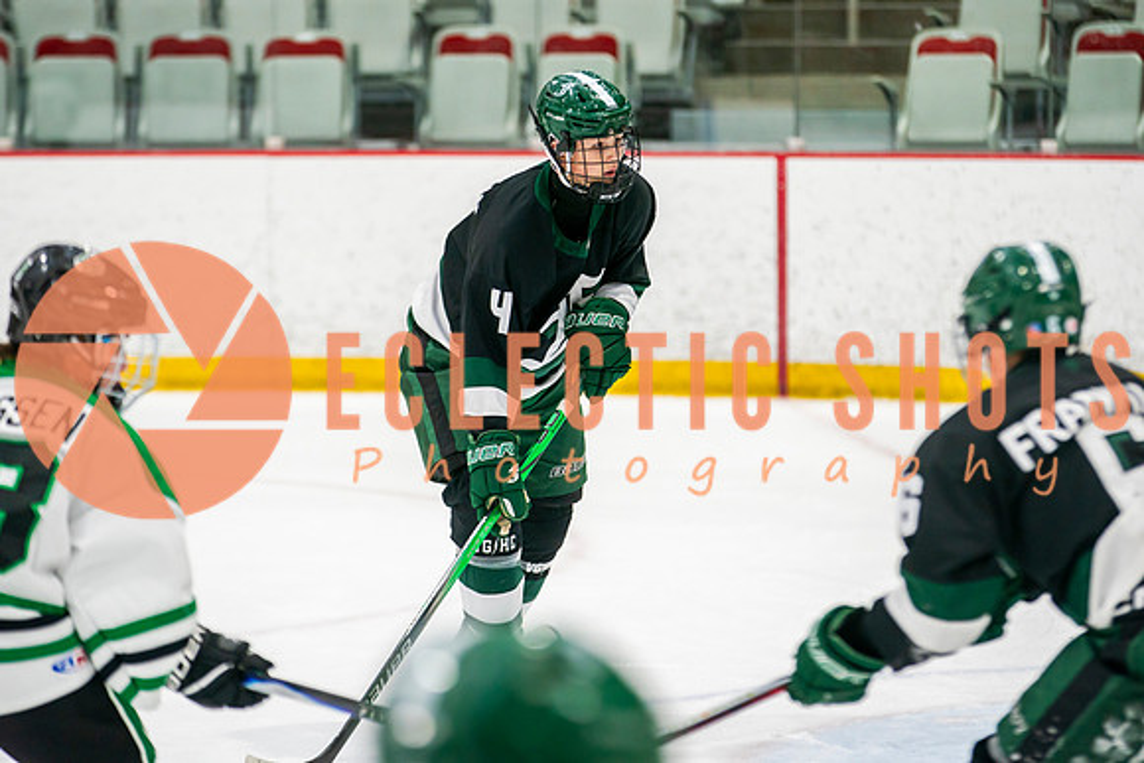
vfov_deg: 6.7
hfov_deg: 10.0
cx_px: 587
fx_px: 6567
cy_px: 294
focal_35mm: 207
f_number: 3.2
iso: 1000
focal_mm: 168
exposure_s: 1/640
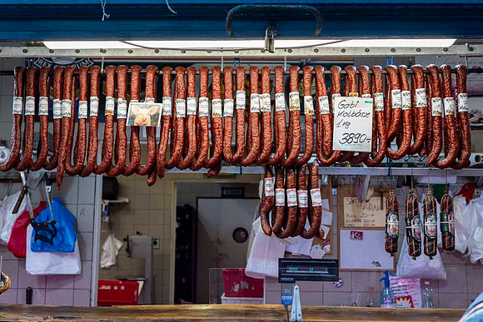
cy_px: 161
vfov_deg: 27.0
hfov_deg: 39.6
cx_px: 242
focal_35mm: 50
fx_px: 671
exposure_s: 1/100
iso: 500
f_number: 4.5
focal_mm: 50
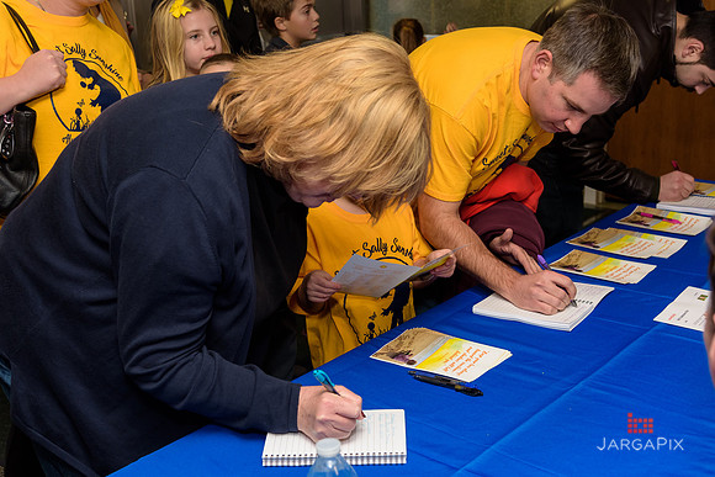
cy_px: 238
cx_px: 358
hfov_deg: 48.4
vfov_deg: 33.4
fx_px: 795
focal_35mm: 40
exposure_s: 1/125
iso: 800
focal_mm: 40
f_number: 6.3
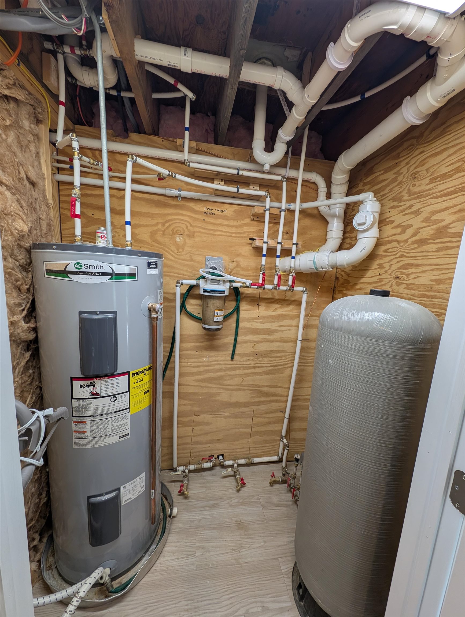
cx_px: 232
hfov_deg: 94.6
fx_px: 214
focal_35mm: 12
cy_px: 308
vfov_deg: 110.5
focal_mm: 2.23
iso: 49
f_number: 1.95
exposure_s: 1/40
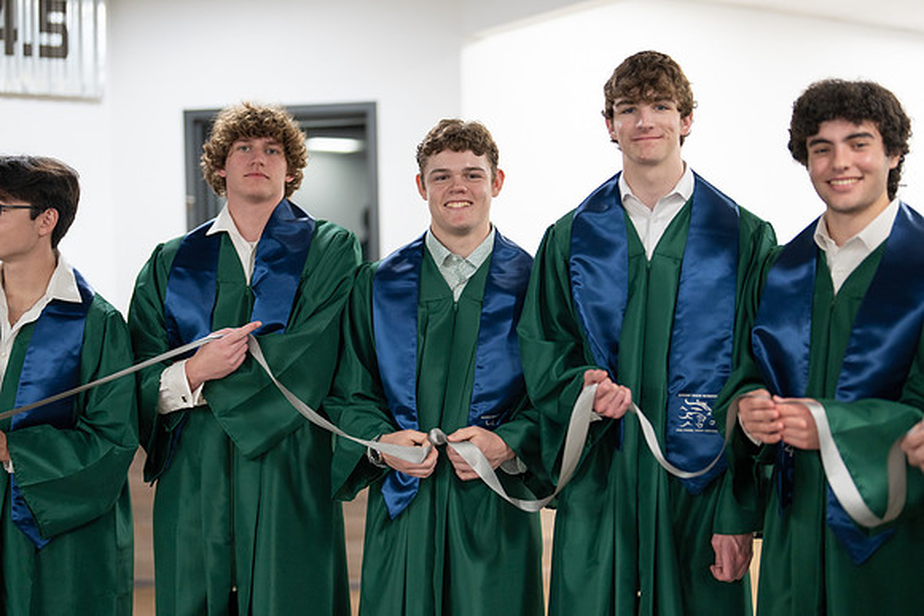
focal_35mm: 50
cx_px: 462
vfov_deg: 27.0
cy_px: 308
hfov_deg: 39.6
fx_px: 1284
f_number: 1.2
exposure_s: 1/320
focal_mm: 50
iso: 800
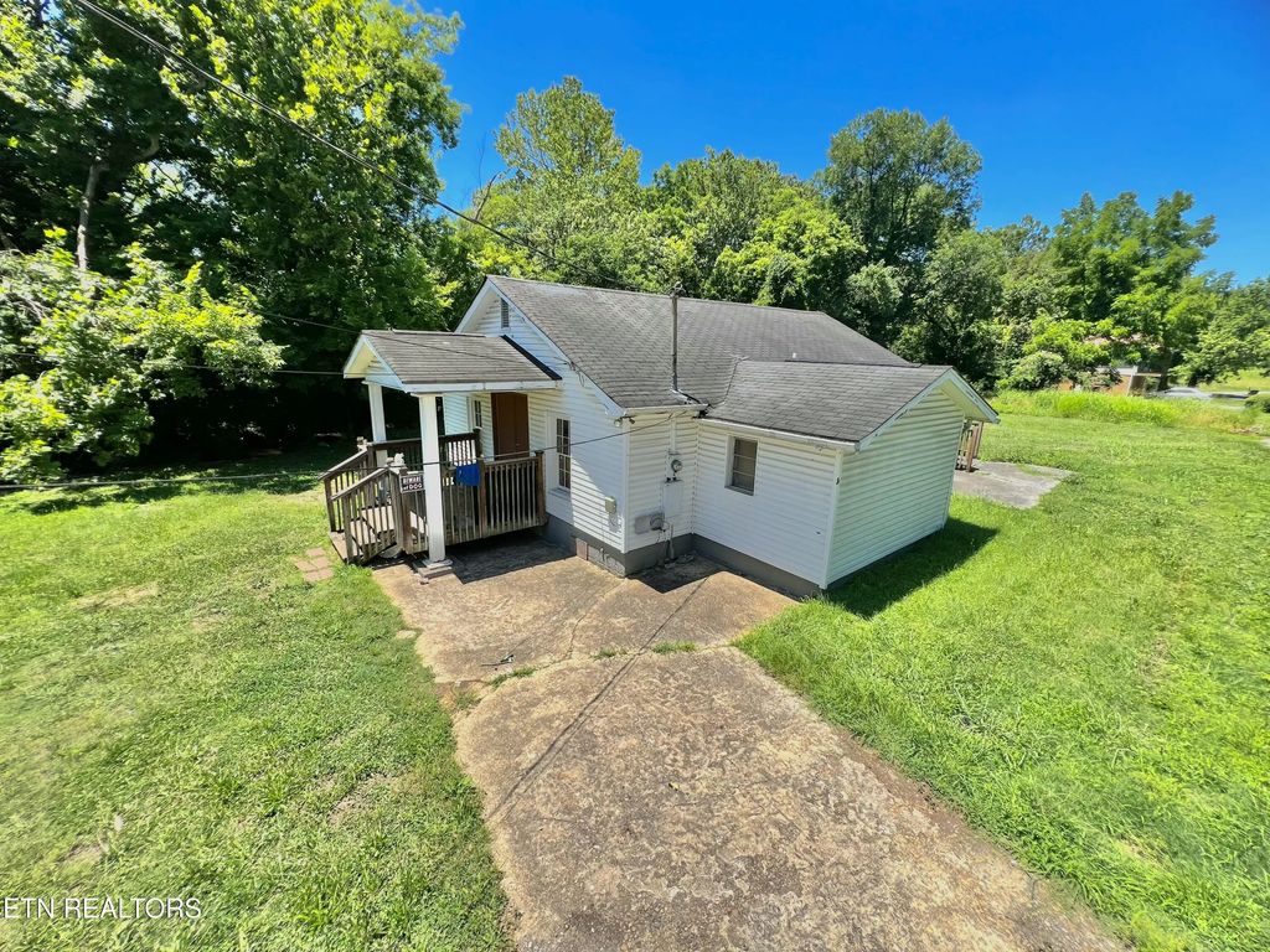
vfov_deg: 89.9
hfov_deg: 106.2
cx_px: 635
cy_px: 476
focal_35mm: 13
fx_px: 477
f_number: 1.8
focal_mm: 1.57
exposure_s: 1/797
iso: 32
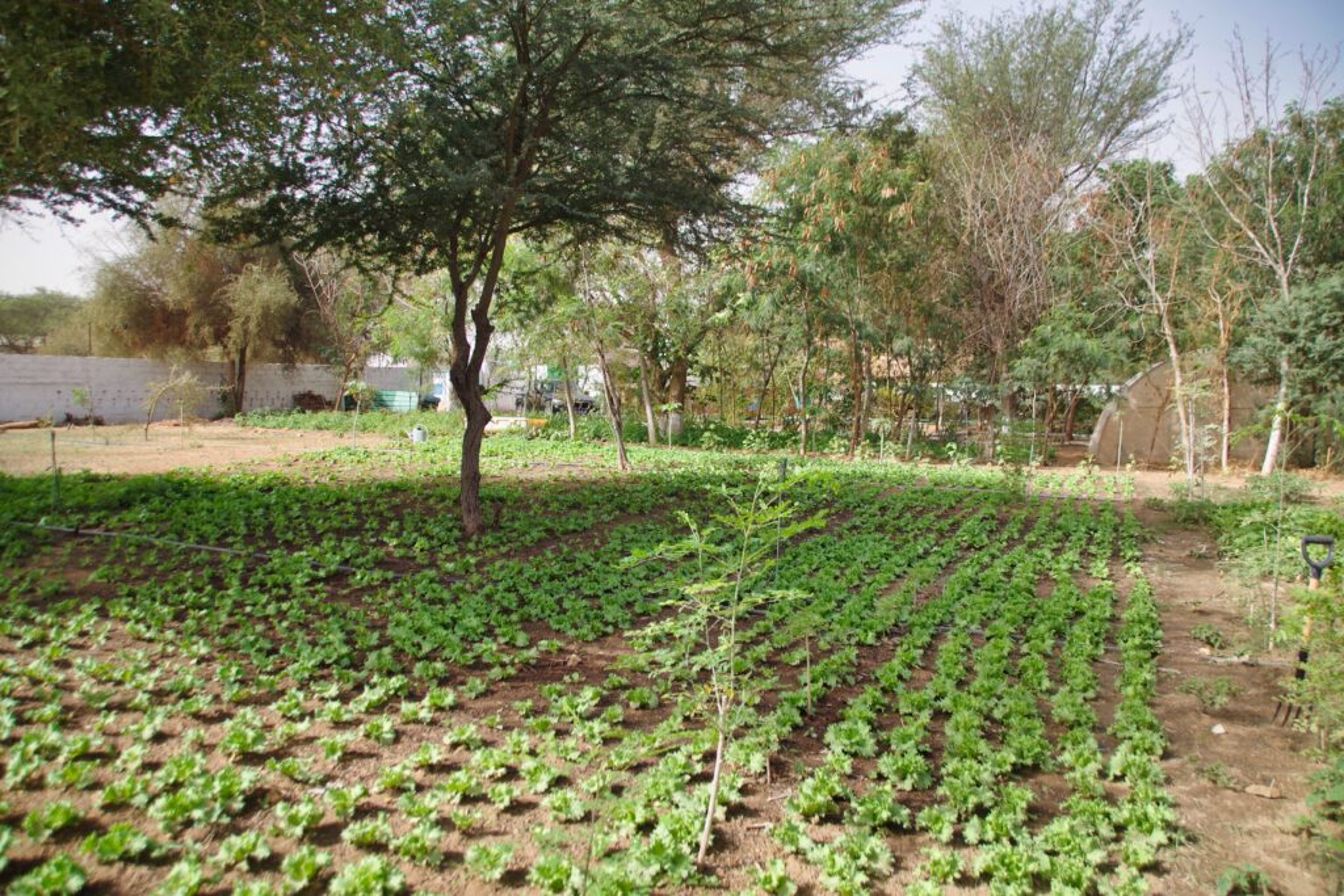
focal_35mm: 27
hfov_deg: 67.4
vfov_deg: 47.9
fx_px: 1008
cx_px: 672
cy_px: 448
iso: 100
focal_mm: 18
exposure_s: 1/160
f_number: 4
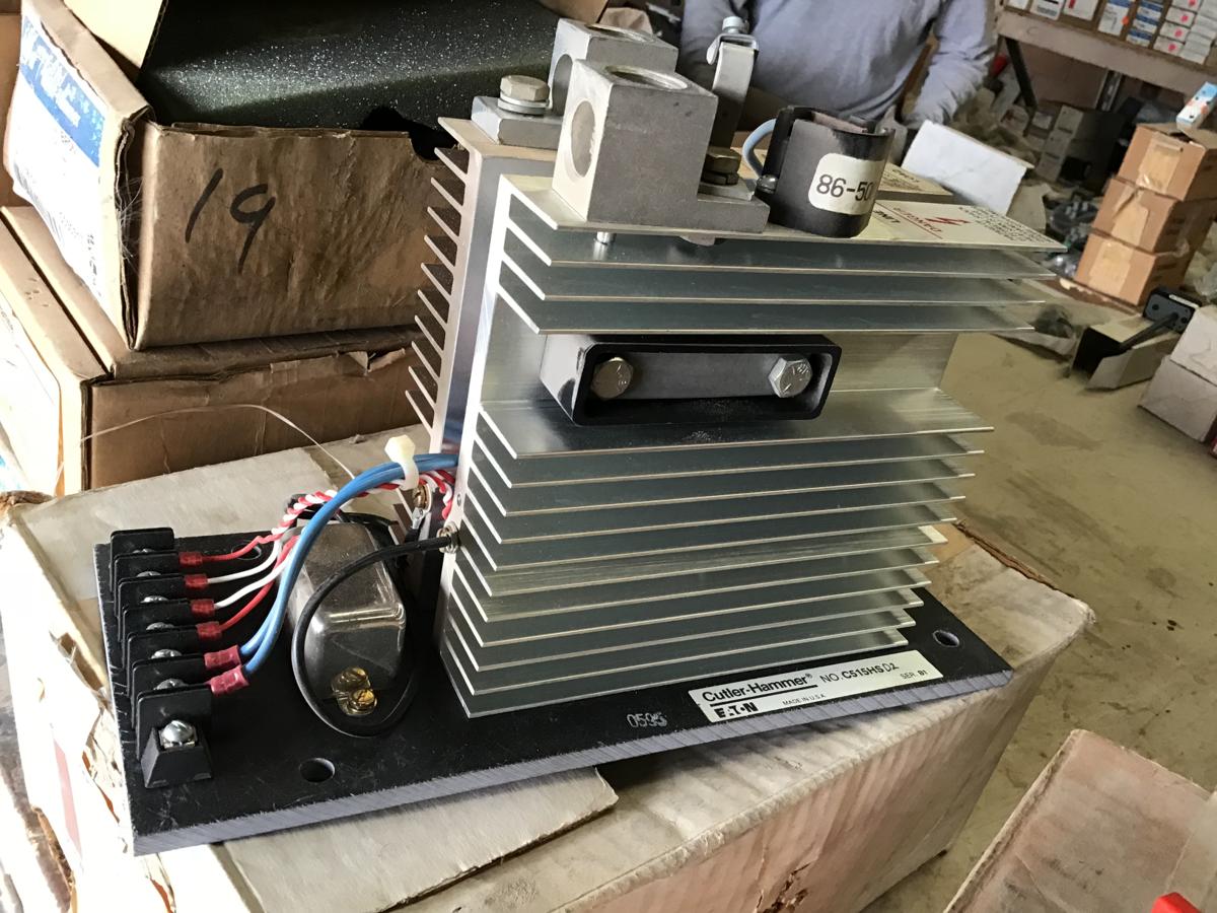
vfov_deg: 45.4
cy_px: 456
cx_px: 608
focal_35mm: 31
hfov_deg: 58.4
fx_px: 1090
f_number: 2.4
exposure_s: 1/30
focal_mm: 3.3
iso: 100
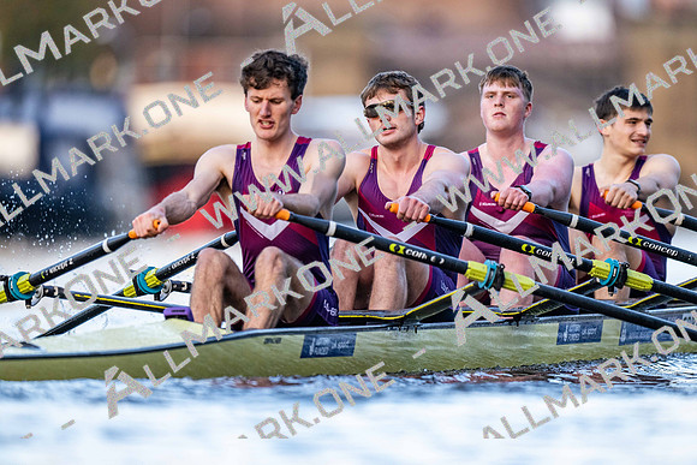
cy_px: 232
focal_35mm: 600
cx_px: 348
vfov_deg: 2.3
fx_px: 11619
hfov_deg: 3.4
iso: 2200
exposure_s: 1/2500
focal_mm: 600
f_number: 4
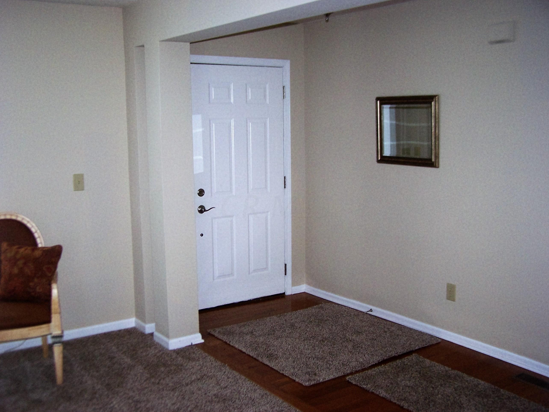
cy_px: 206
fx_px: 603
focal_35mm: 38
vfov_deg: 37.7
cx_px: 274
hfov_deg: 49.0
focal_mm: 6.3
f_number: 2.8
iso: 140
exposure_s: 1/60
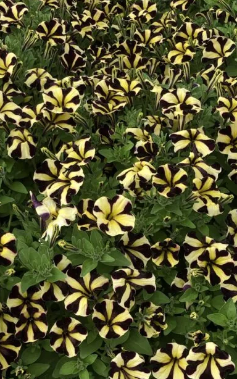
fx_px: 599
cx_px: 118
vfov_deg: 35.0
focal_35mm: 58
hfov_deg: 22.4
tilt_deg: -47.0
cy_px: 223
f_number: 1.8
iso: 20
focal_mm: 3.99
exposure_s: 1/684
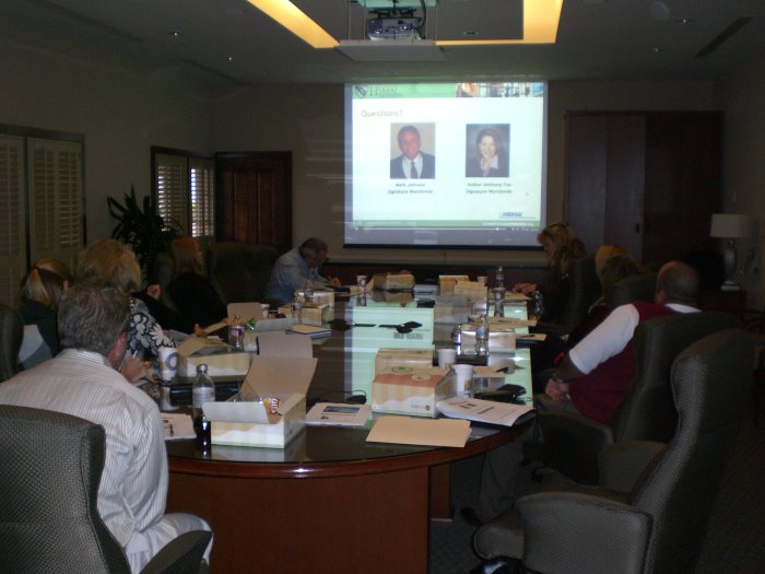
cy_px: 287
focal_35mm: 38
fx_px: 840
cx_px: 382
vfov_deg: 37.7
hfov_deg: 49.0
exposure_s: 1/60
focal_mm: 6.3
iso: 200
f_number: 3.1
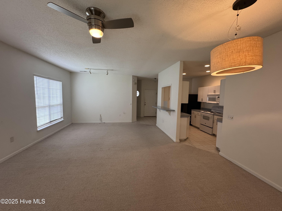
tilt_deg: -6.0
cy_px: 106
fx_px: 114
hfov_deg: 102.1
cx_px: 141
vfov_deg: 85.7
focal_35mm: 14
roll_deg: -1.7
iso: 250
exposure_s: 1/120
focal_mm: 2.22
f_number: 2.2
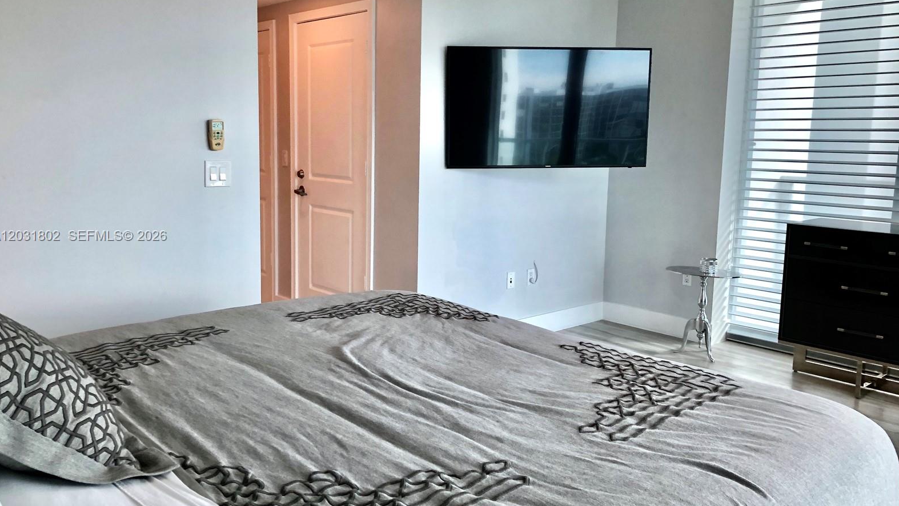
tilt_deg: -7.6
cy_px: 236
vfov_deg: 37.8
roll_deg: -1.3
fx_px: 739
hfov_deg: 62.6
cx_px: 446
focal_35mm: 31
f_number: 1.8
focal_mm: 4
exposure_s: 1/120
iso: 40
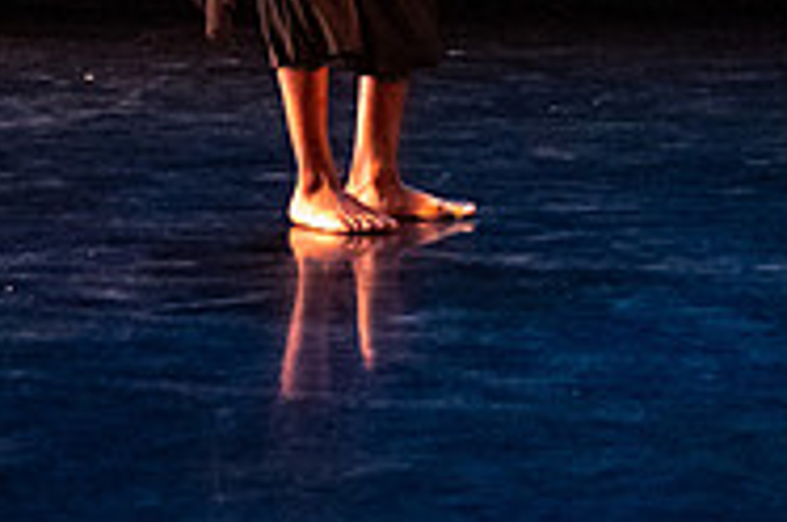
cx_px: 726
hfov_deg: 13.1
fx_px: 3383
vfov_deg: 8.5
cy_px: -350
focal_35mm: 155
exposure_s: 1/250
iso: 6400
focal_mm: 37
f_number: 2.8
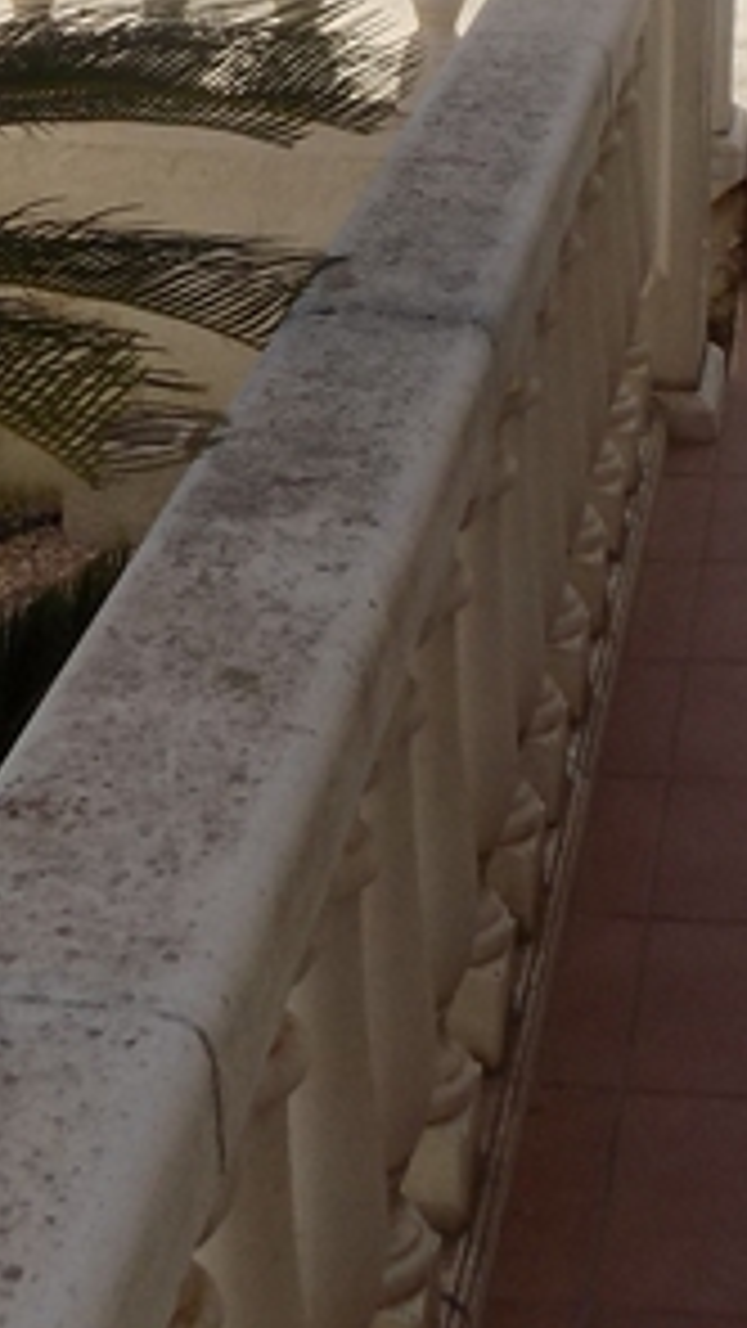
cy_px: -162
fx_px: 3063
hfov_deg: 13.9
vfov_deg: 22.9
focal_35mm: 87
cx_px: 459
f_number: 3.1
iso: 80
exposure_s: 1/1250
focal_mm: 4
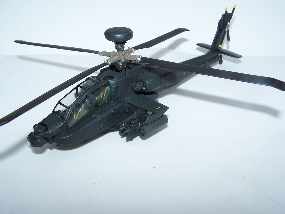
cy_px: 107
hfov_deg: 49.0
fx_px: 313
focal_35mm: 38
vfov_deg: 37.7
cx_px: 142
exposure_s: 1/750
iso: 80
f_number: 5.6
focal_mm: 6.3
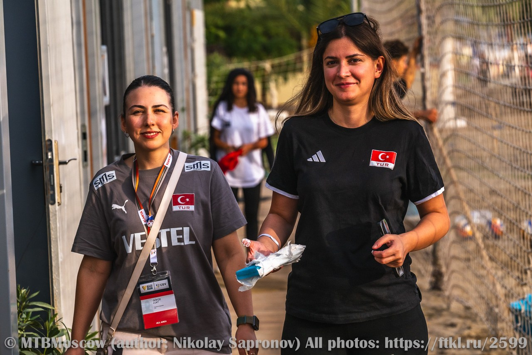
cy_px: 178
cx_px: 266
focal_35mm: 135
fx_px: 1995
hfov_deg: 15.2
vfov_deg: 10.2
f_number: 7.1
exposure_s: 1/1000
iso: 400
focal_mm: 135
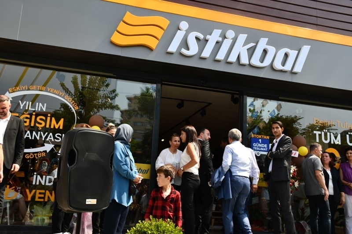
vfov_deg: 38.9
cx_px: 176
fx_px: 332
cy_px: 117
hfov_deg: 55.8
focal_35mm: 34
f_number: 8
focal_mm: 23
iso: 200
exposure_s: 1/250
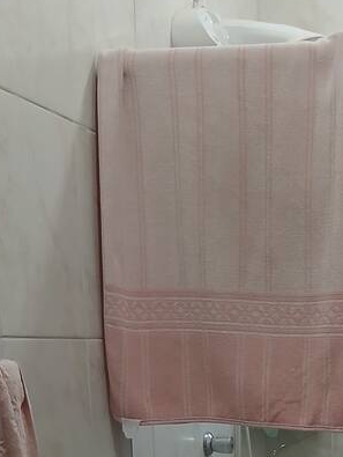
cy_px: 518
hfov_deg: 19.9
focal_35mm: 71
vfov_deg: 25.2
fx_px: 937
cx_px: 365
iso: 200
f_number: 1.8
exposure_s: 1/60
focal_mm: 3.98
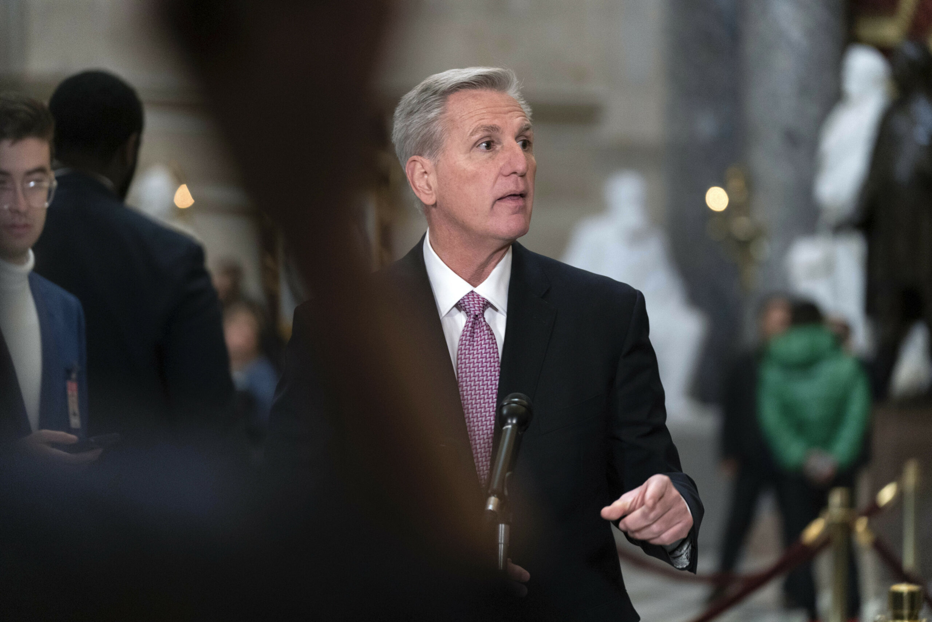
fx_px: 3184
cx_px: 466
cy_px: 311
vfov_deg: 11.1
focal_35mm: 123
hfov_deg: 16.7
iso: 3200
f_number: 2.8
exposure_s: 1/400
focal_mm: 123
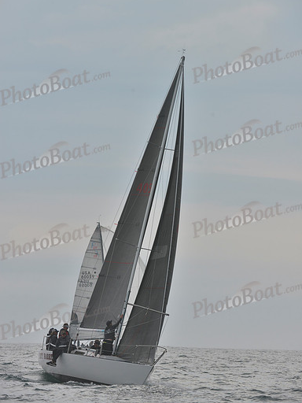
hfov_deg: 6.8
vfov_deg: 9.1
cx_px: 151
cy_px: 188
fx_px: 2536
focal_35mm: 218
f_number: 8
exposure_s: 1/800
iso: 280
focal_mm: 200
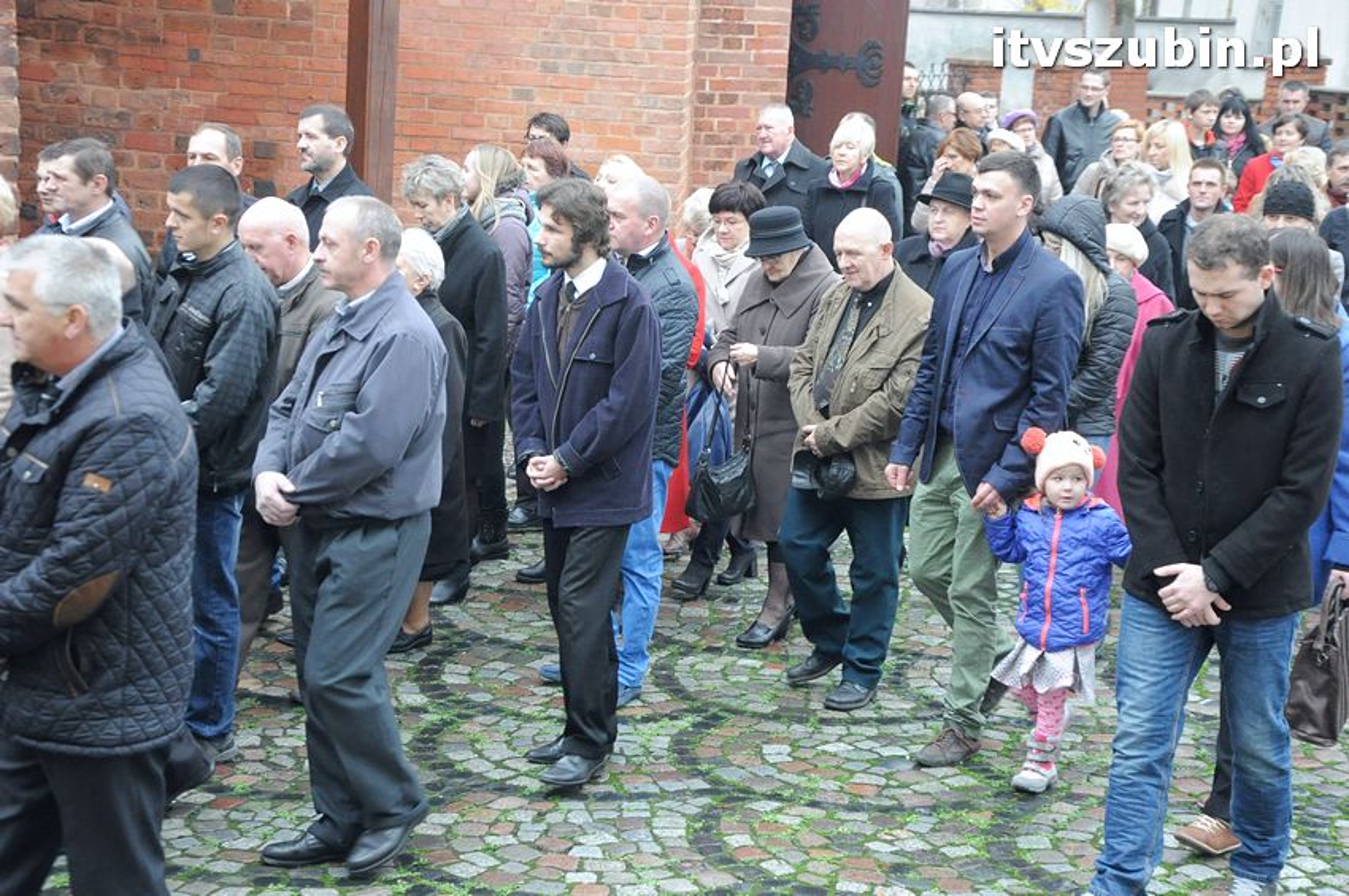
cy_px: 448
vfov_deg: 20.1
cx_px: 674
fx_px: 2527
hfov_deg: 29.9
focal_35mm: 68
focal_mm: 45
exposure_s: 1/100
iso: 1600
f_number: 5
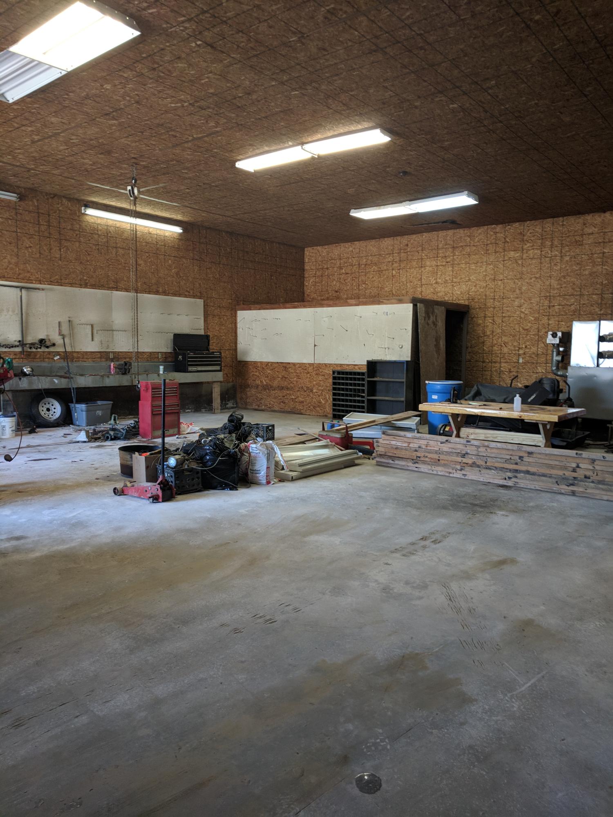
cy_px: 408
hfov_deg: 53.1
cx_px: 306
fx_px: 614
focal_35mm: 26
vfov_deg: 67.3
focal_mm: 4.67
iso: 175
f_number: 2
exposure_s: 1/60
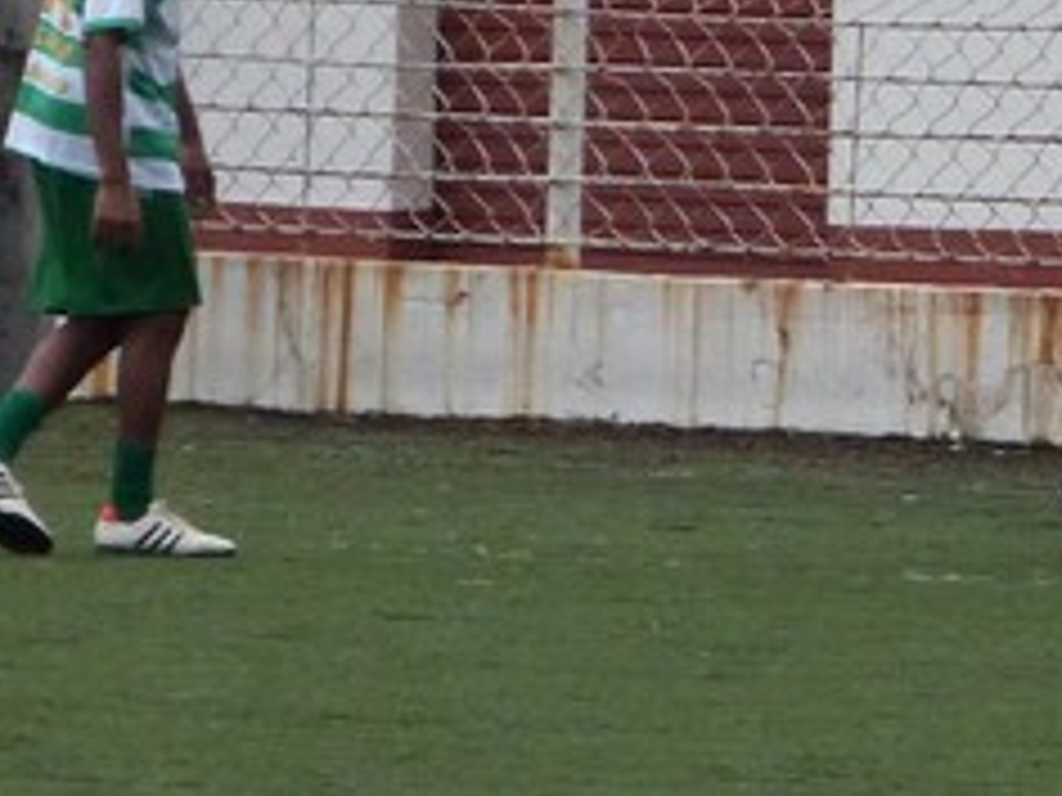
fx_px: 22273
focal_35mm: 726
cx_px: 1796
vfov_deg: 2.0
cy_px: 189
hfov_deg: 2.7
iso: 320
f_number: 3.7
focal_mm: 30.1
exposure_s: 1/320
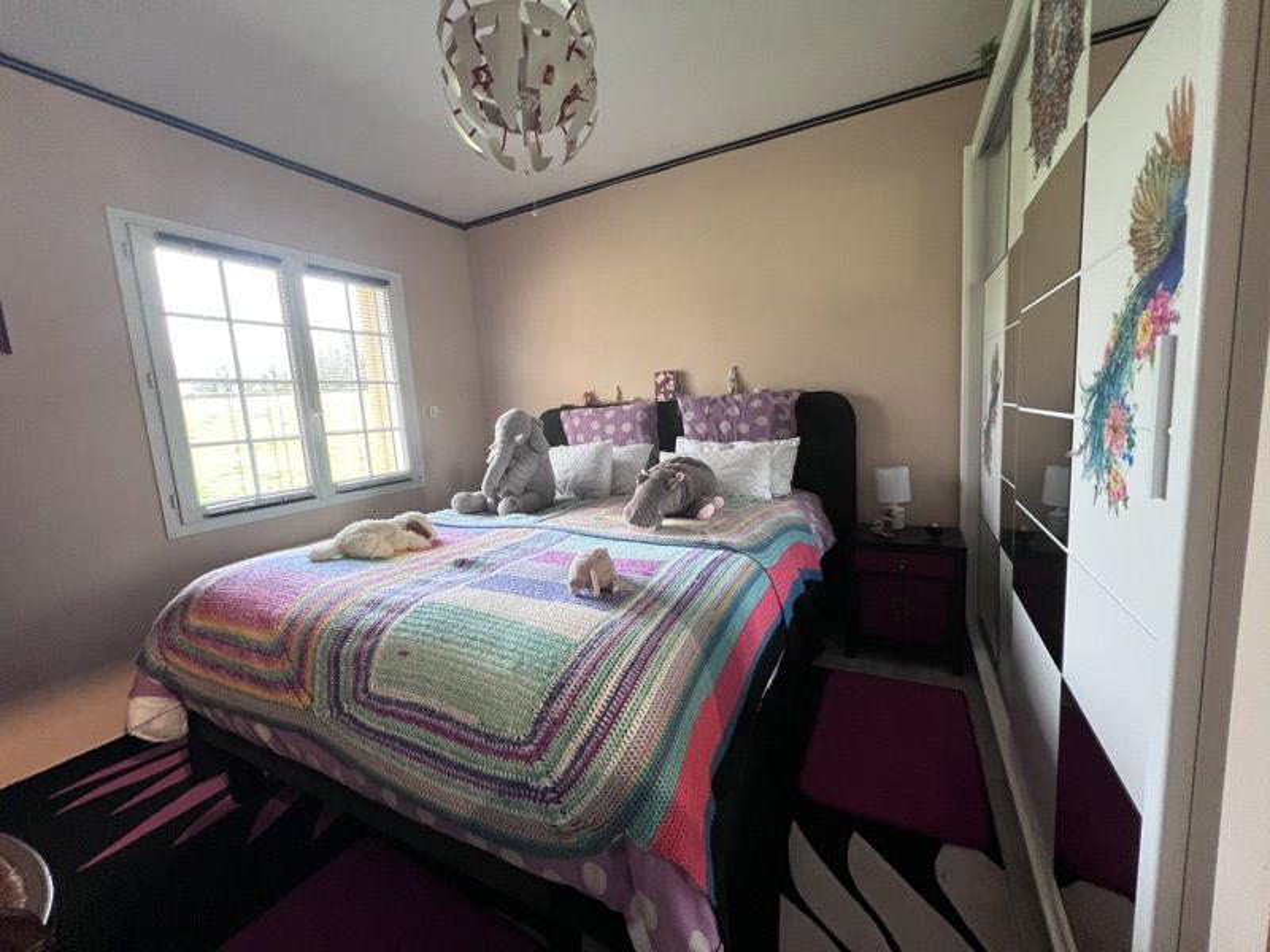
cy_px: 476
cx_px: 635
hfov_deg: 106.2
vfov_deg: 89.9
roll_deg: +3.5
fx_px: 477
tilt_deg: -8.4
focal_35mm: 13
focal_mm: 1.57
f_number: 1.8
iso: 320
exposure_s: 1/50
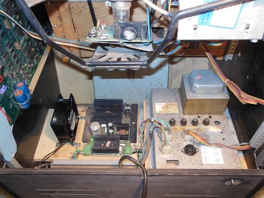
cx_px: 132
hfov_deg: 61.7
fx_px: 221
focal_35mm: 29
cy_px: 99
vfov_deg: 48.2
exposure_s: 1/30
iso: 200
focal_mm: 5.2
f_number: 3.3
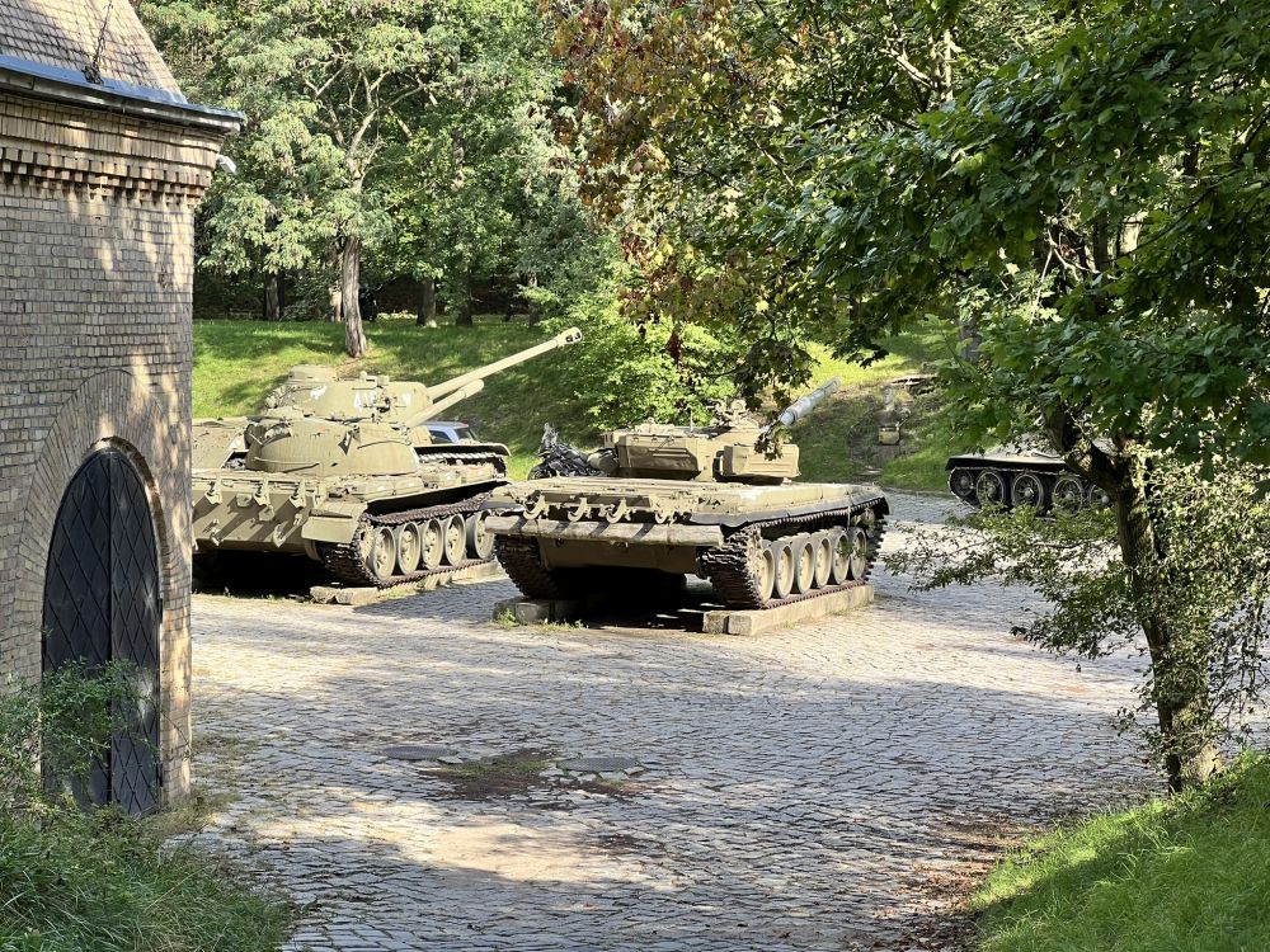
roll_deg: +0.2
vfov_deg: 19.1
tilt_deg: -3.3
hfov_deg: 25.3
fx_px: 2825
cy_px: 476
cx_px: 635
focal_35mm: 77
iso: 32
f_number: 2.8
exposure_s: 1/125
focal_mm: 9
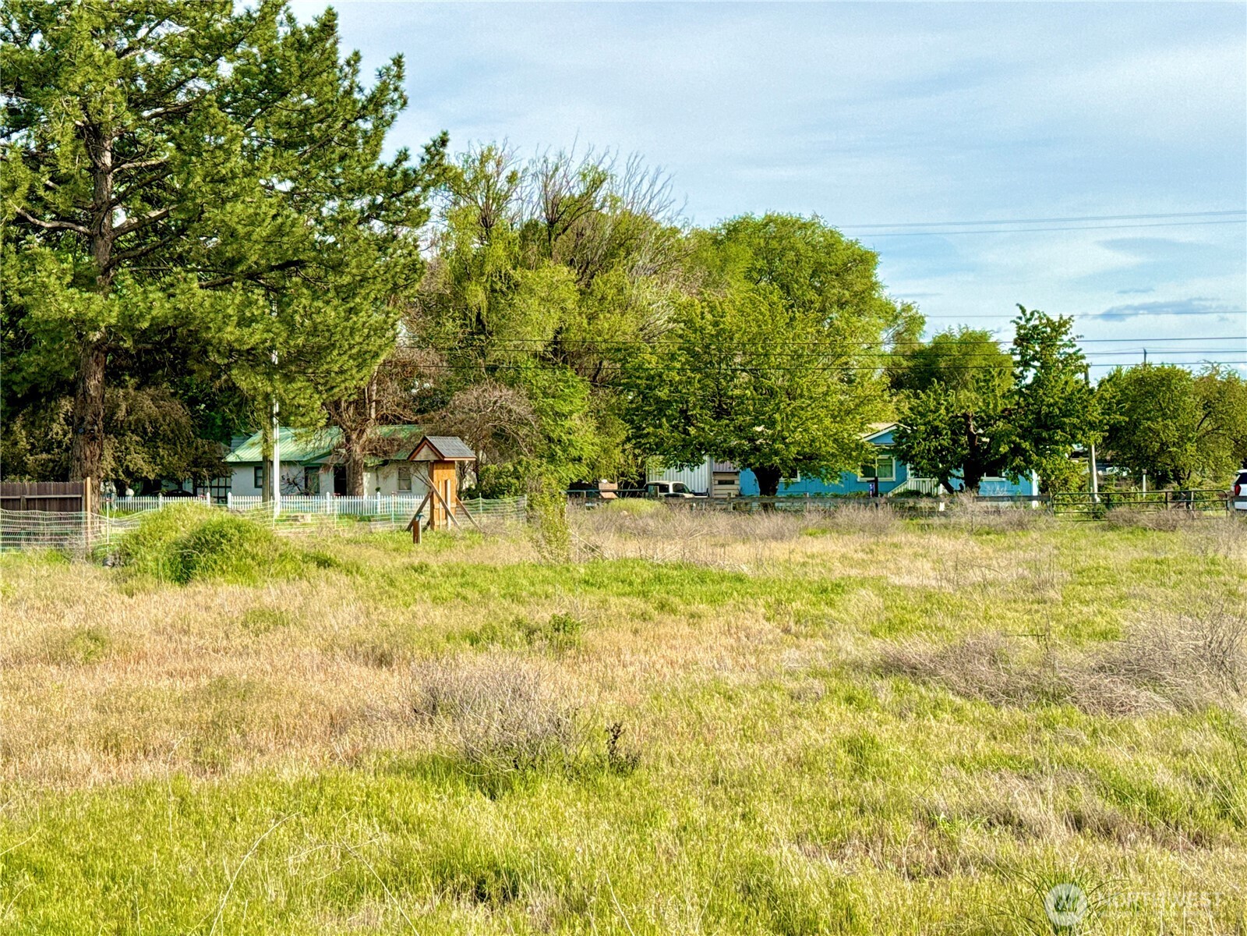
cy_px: 468
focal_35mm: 48
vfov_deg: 30.3
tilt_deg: -0.7
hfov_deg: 39.7
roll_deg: +0.4
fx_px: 1729
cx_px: 624
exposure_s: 1/2611
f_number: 1.78
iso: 64
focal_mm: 6.86
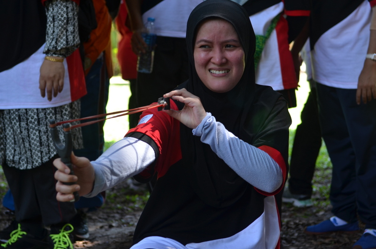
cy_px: 124
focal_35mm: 82
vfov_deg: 16.5
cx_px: 188
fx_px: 860
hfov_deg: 24.7
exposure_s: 1/125
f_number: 4
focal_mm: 55
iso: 250
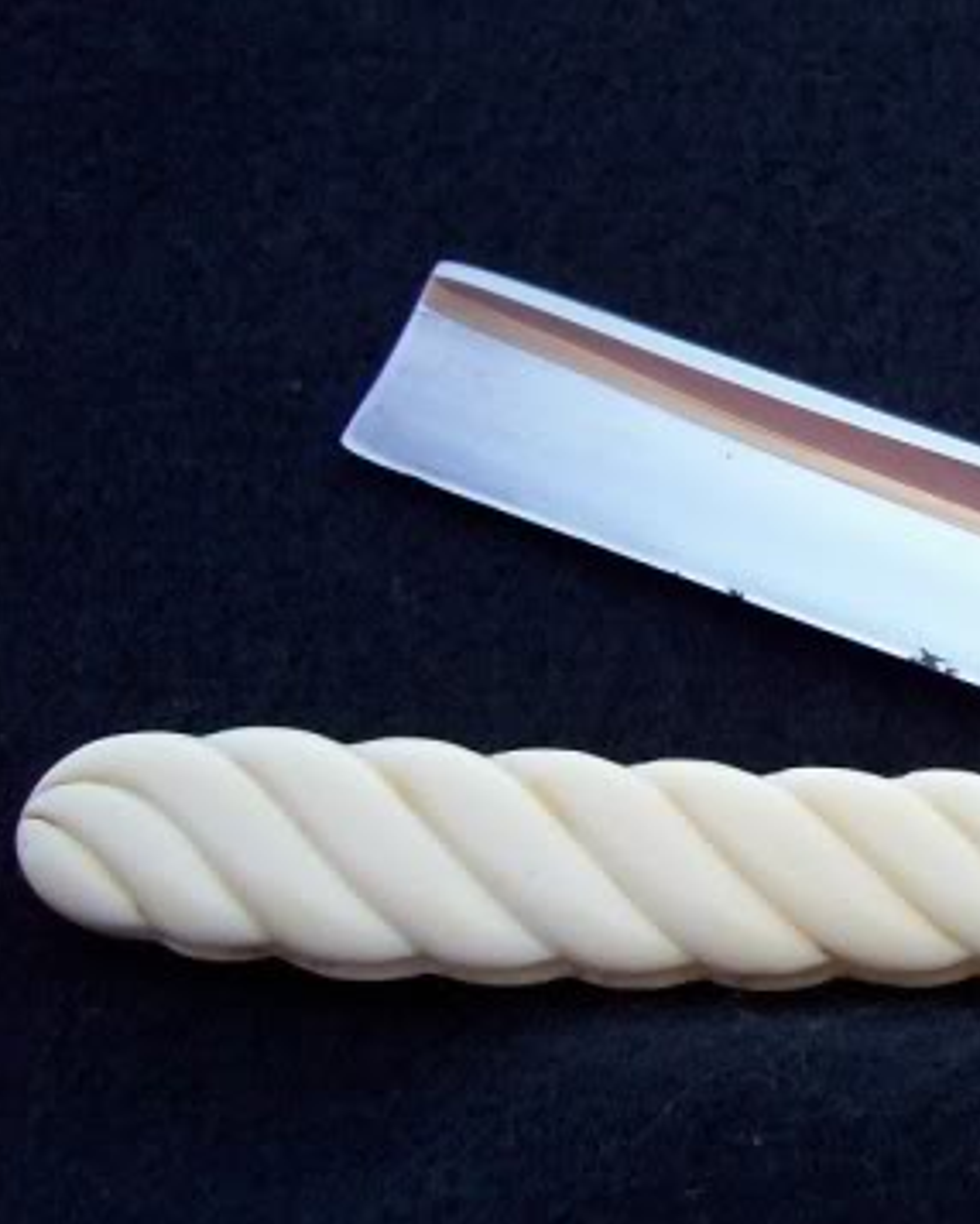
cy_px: 597
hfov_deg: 22.9
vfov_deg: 30.0
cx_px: 1069
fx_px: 2282
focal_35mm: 63
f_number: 2.7
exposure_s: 1/255
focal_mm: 6
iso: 80
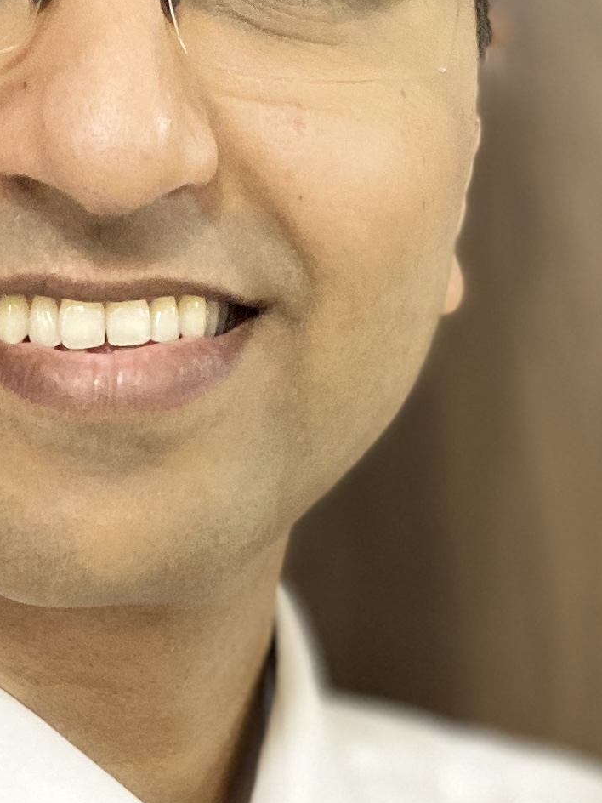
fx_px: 2574
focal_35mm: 111
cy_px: 798
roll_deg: -0.1
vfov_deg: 17.3
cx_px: 181
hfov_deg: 13.3
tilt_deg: -10.0
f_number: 1.8
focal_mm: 4.25
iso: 500
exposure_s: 1/50
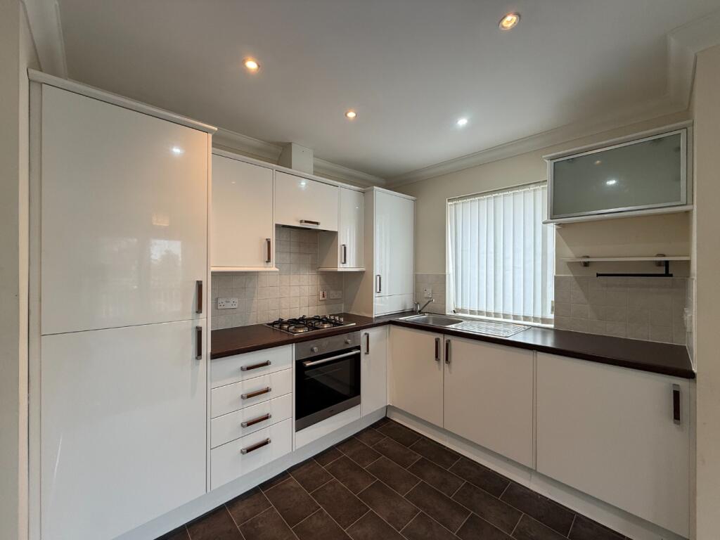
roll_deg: -0.1
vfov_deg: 85.7
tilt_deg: +0.3
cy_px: 270
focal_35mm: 14
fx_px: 291
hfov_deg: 102.1
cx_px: 360
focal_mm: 2.22
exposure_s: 1/100
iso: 100
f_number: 2.2
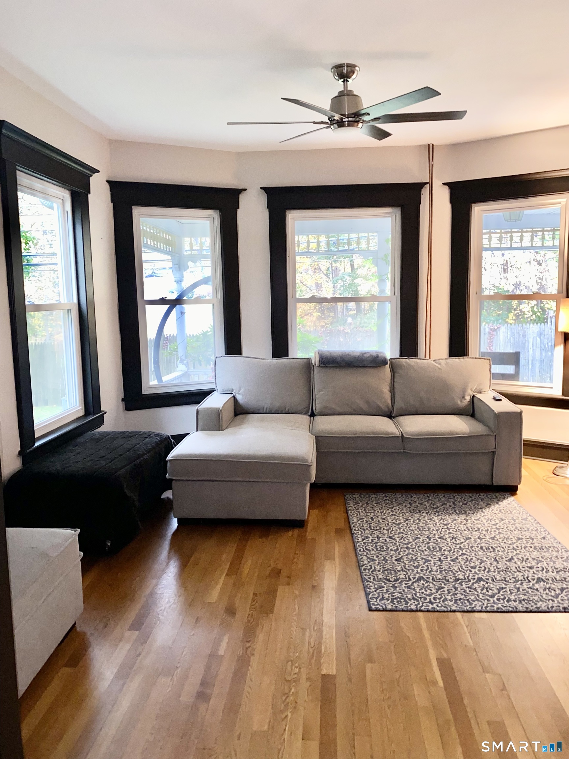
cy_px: 380
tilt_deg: -6.5
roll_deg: +0.0
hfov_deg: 53.1
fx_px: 570
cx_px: 284
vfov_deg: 67.3
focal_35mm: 26
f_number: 1.8
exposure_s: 1/6
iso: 100
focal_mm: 4.25
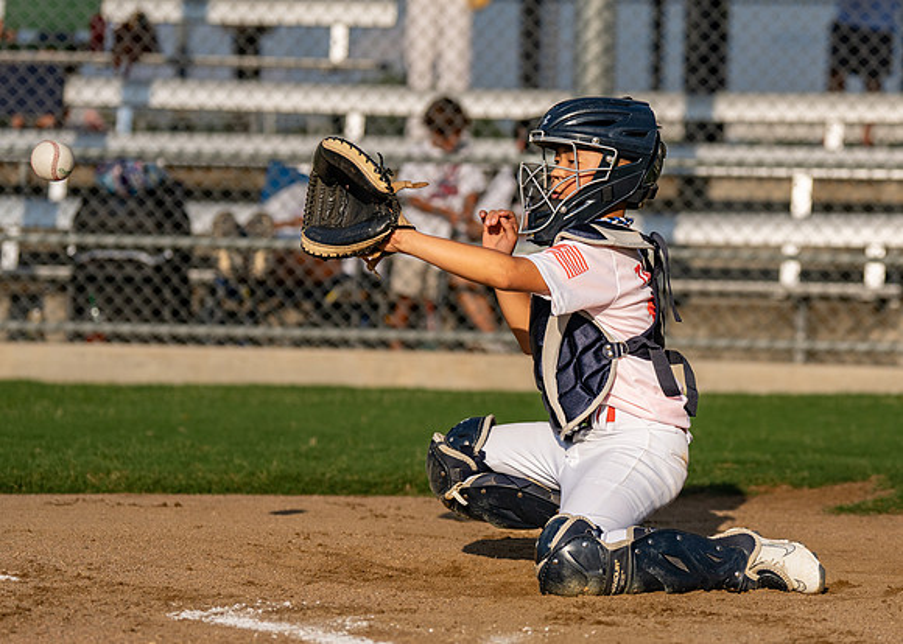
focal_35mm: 154
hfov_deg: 13.0
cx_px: 601
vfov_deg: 9.3
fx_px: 3948
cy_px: 303
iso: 200
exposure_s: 1/8000
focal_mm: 100
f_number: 2.8
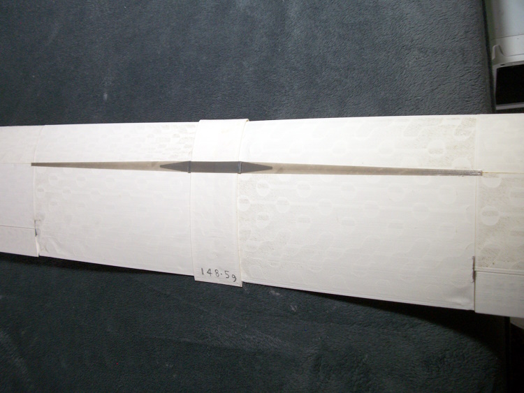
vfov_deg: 44.2
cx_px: 262
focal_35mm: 32
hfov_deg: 56.8
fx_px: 485
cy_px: 196
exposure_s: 1/60
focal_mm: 5.7
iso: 116
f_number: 2.9
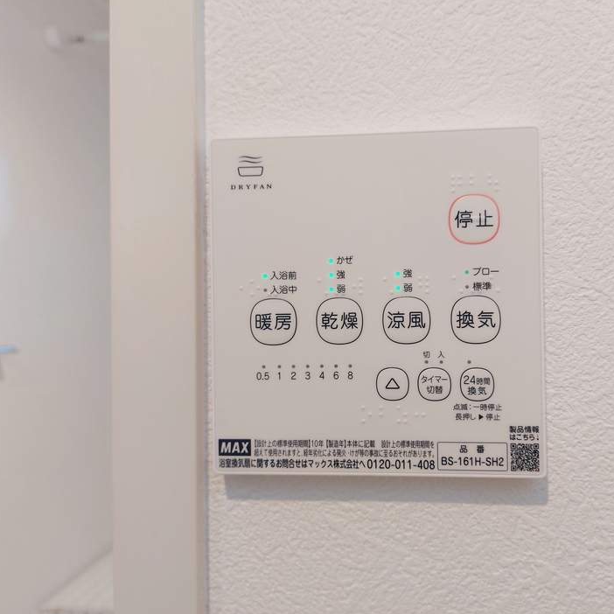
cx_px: 358
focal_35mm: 29
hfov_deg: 55.3
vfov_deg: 55.6
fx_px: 582
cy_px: 307
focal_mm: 5.23
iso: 64
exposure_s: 1/24
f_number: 1.8
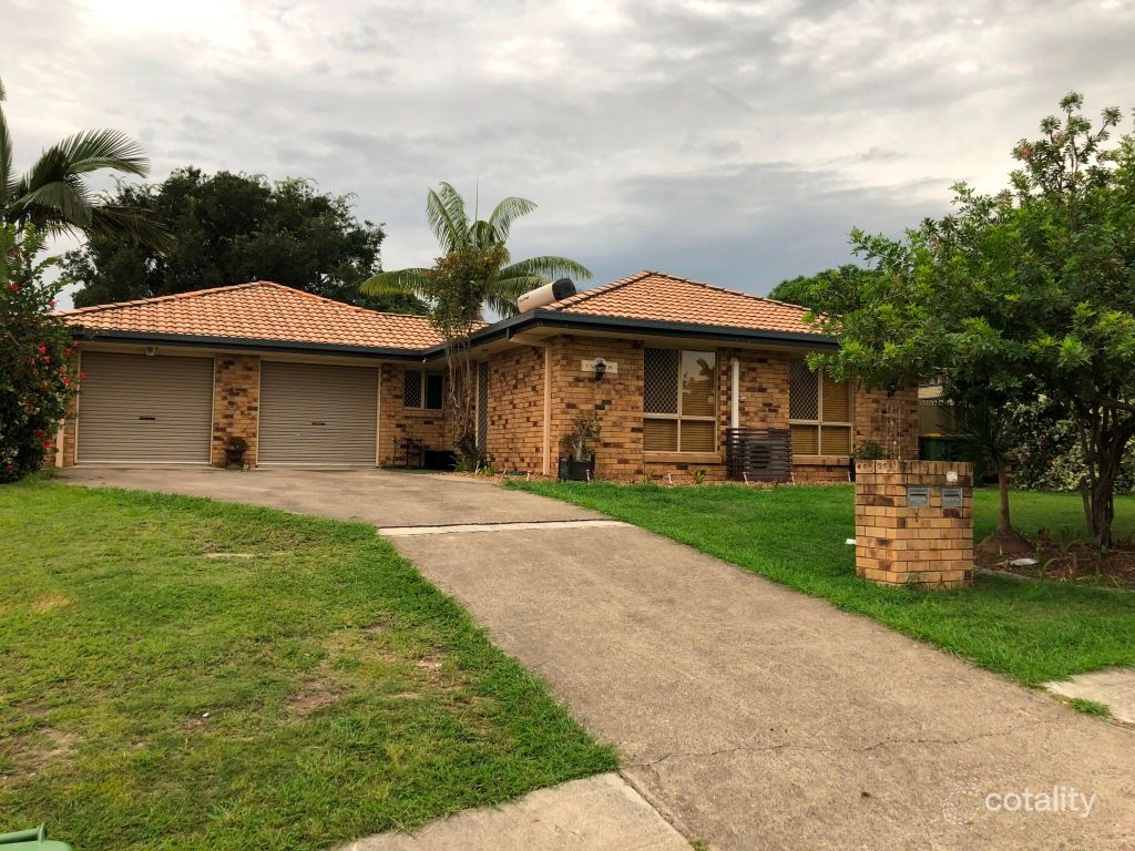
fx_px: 951
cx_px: 568
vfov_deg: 48.2
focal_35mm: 29
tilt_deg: +1.5
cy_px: 426
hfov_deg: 61.7
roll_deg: -1.3
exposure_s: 1/100
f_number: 1.8
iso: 64
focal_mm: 3.99
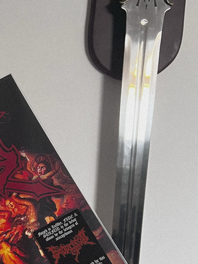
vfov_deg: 27.4
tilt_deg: -11.7
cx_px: -48
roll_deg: +1.1
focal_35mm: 68
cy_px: 243
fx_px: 519
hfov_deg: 20.1
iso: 125
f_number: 1.6
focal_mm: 5.1
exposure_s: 1/75
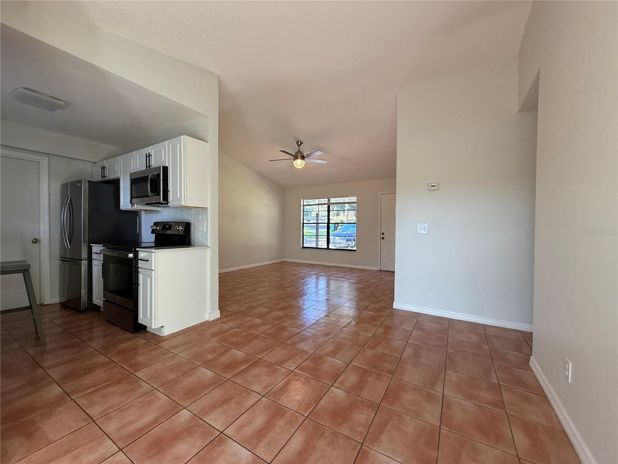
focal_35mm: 14
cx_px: 309
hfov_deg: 102.1
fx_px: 250
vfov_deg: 85.7
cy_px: 232
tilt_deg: -0.7
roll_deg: -0.5
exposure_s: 1/120
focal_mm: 2.22
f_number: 2.2
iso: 160
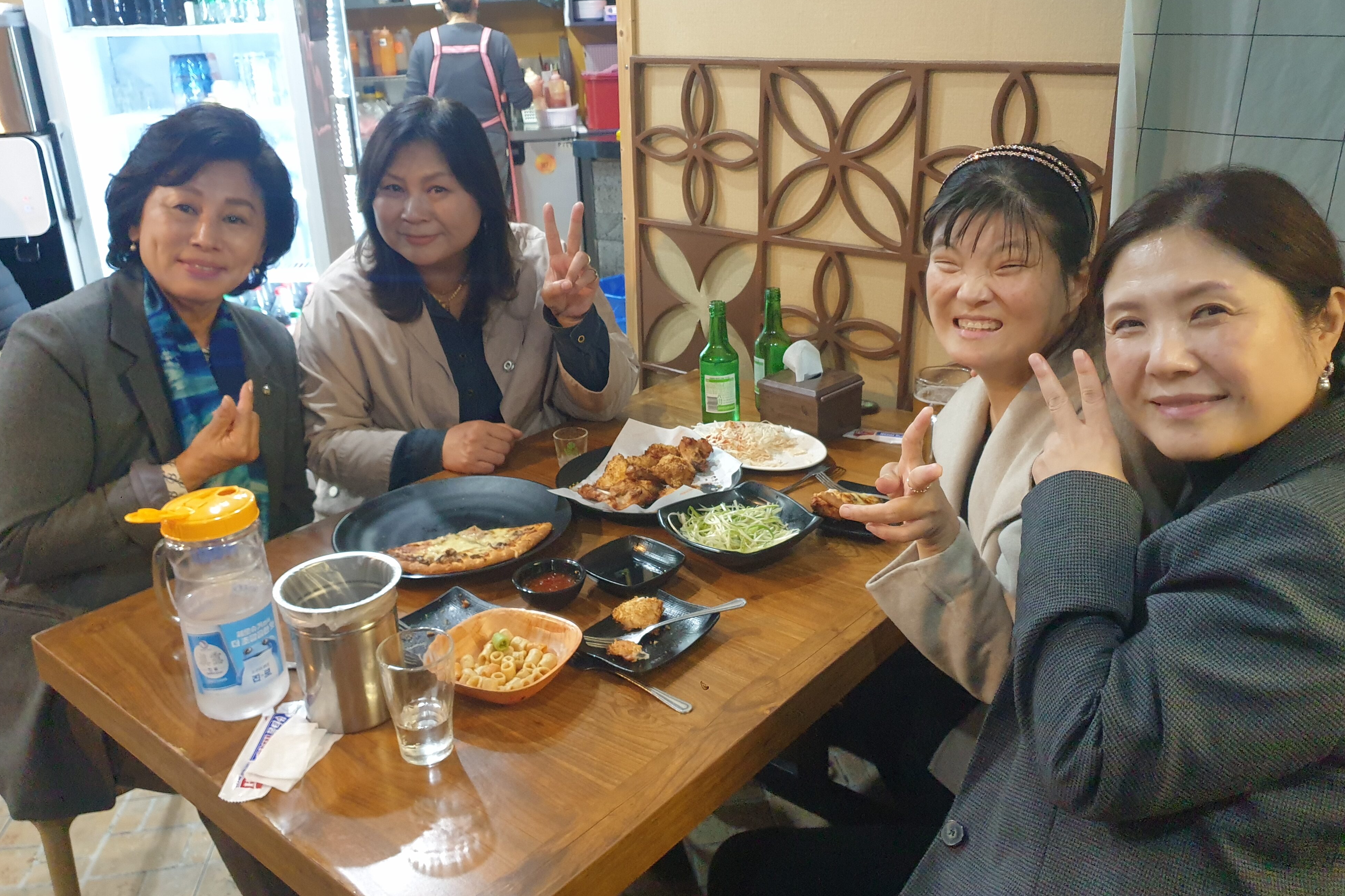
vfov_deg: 46.3
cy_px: 402
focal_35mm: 28
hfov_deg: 65.5
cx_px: 655
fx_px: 1046
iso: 400
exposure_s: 1/60
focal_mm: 4.3
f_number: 1.5
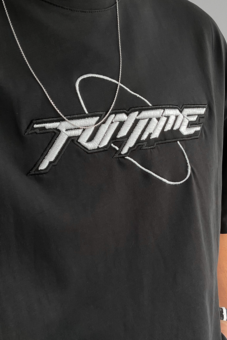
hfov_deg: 28.6
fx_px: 444
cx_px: 130
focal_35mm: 47
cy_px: 226
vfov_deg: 41.4
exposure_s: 1/120
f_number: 1.8
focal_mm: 3
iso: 16
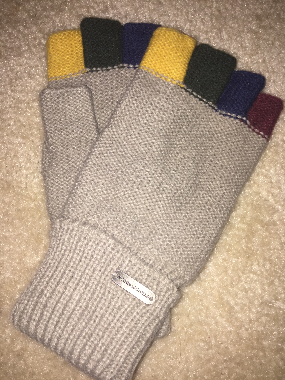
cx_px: 142
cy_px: 190
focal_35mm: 31
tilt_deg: -79.5
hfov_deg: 45.4
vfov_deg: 58.4
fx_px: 340
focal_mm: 3.3
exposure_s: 1/39
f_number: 2.4
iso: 25
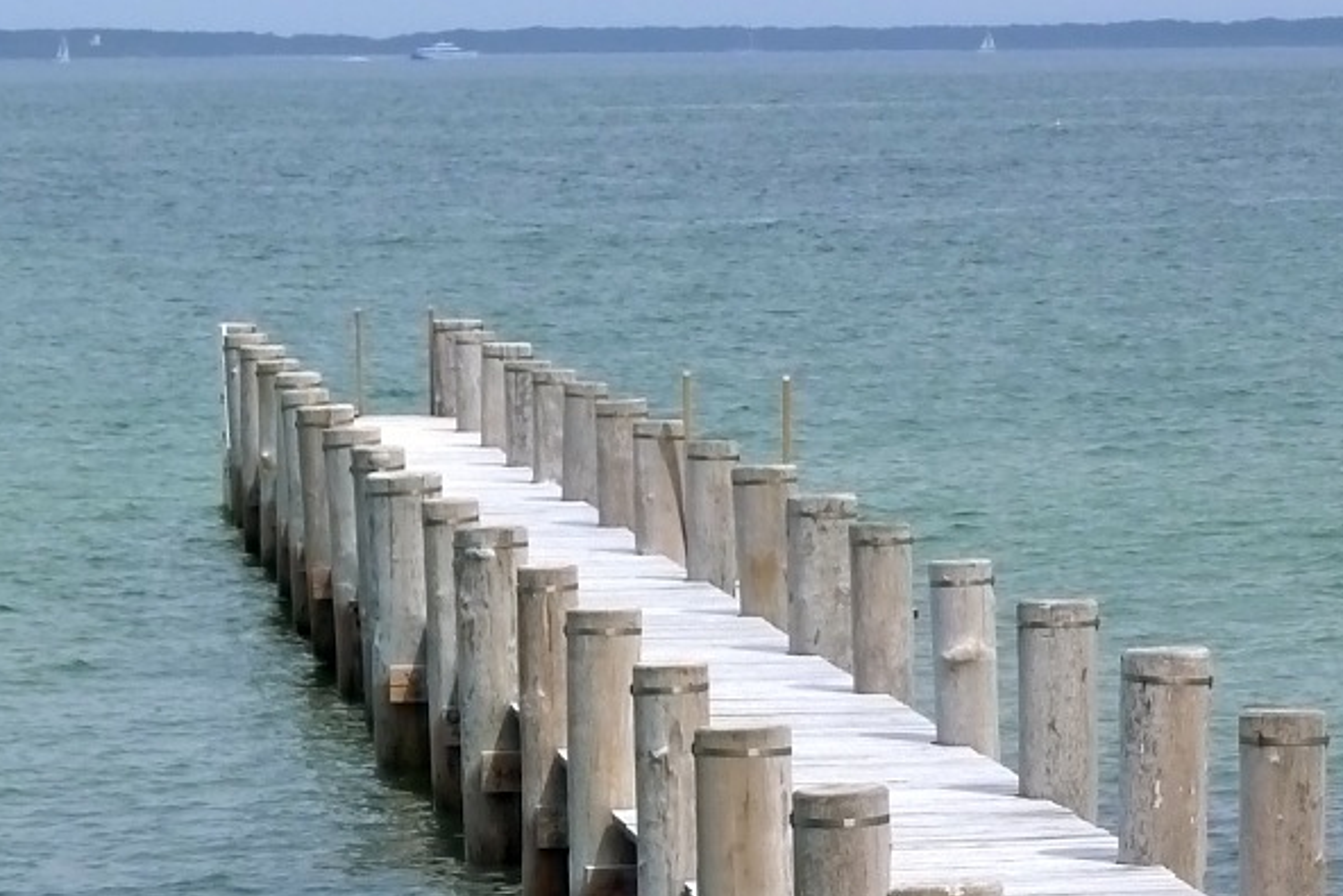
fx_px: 9179
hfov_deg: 8.3
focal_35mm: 246
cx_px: 1235
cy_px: 1204
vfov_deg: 5.6
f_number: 4
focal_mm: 19.2
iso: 400
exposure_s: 1/800
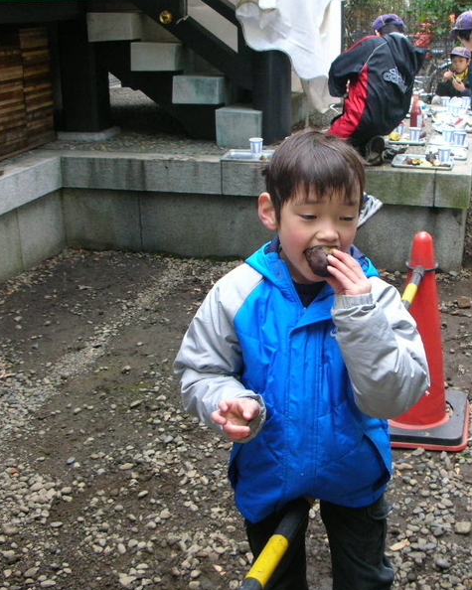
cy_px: 297
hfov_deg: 32.5
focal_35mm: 46
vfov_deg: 40.3
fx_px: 803
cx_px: 314
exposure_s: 1/111
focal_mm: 5.8
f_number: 3
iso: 151
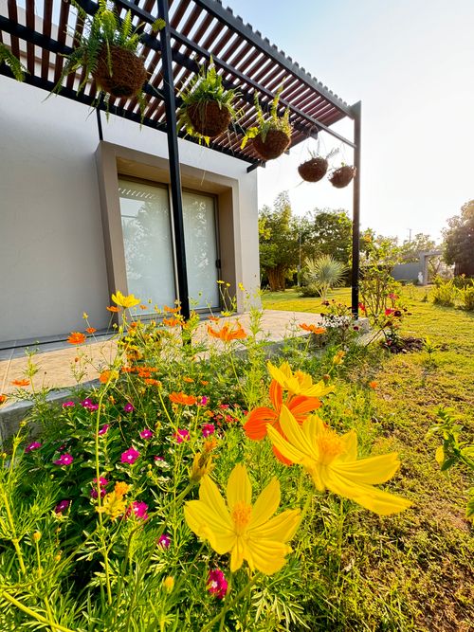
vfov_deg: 102.1
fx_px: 256
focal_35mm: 14
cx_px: 237
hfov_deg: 85.7
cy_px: 316
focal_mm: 2.22
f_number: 2.2
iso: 40
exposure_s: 1/150
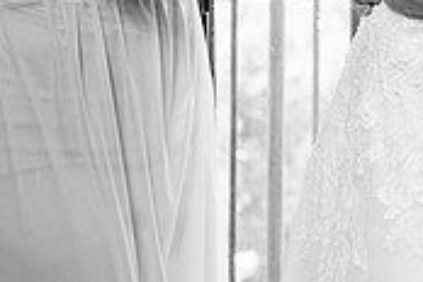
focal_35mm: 255
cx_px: 684
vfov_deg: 5.3
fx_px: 2996
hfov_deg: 7.9
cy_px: -137
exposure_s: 1/200
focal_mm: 70
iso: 1000
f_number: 5.6
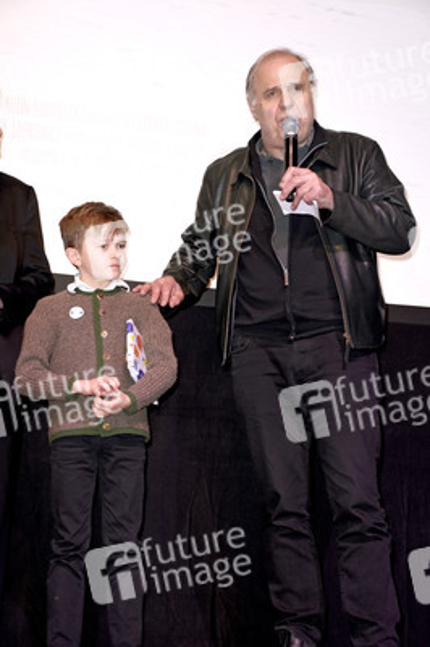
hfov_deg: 15.2
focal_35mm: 90
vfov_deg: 22.6
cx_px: 215
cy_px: 324
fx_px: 1615
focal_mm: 60
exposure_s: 1/60
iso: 640
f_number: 6.3
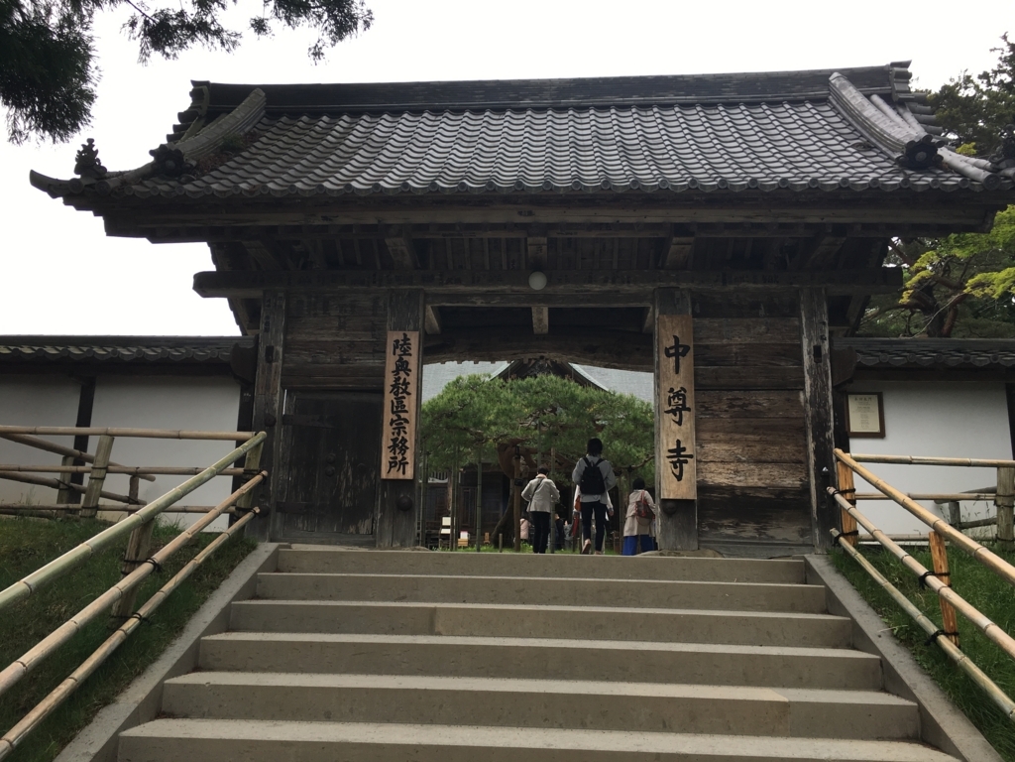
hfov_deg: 61.7
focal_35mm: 29
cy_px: 381
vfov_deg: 48.2
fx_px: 850
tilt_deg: +11.1
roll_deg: -1.1
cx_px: 508
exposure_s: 1/220
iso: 25
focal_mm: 4.15
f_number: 2.2
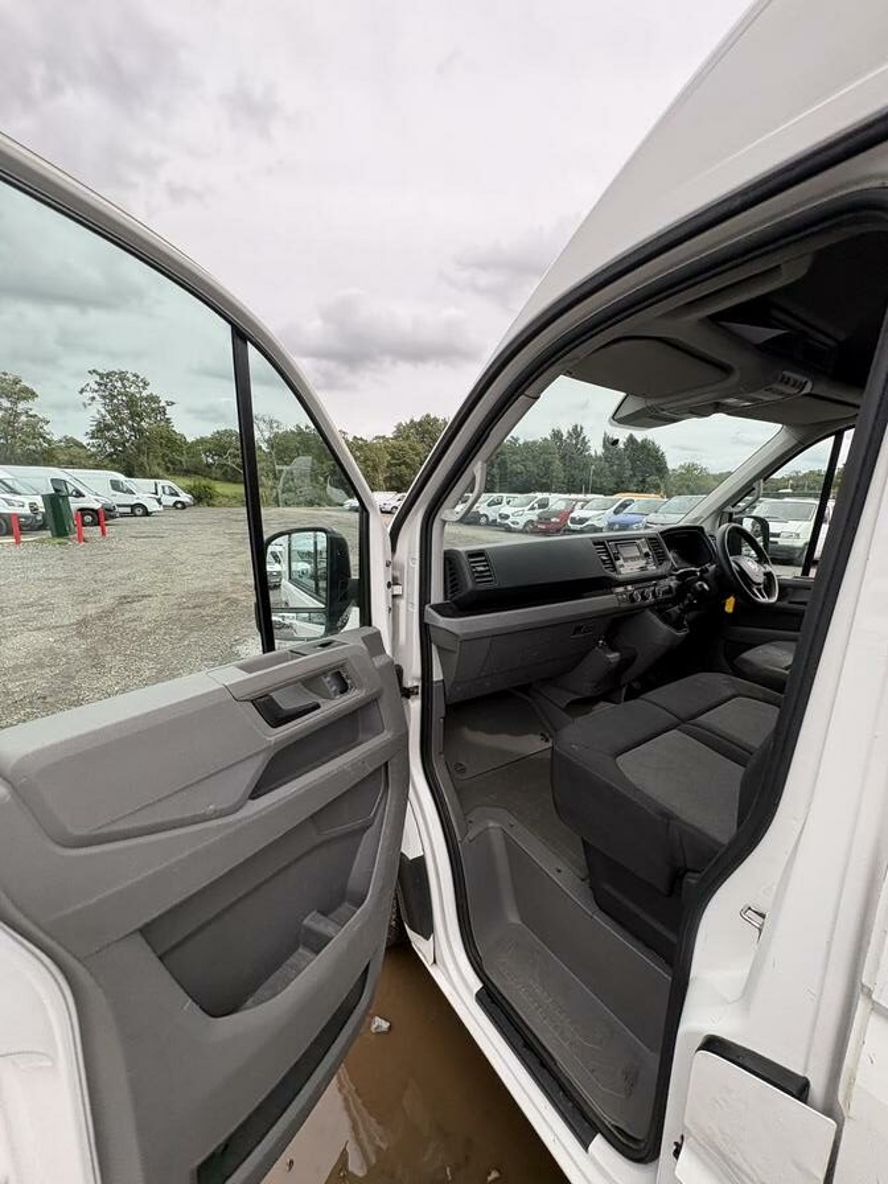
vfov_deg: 102.1
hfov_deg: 85.7
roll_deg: +1.5
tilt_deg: -4.0
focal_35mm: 14
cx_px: 444
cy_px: 592
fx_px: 479
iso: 40
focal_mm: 2.22
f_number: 2.2
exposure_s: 1/375
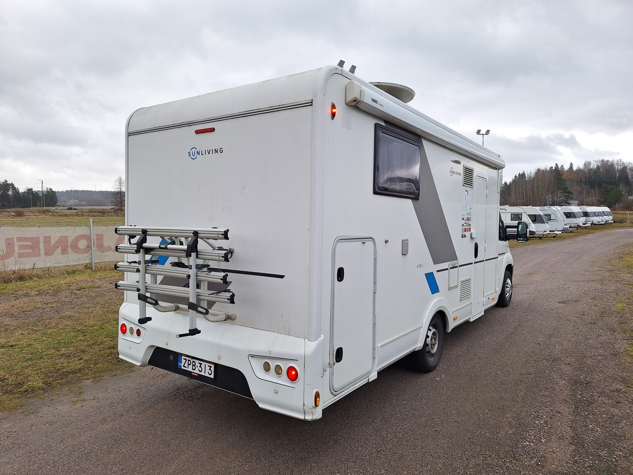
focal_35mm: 23
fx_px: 421
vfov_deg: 58.9
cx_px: 316
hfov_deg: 73.9
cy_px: 238
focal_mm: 5.54
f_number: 1.8
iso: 40
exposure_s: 1/109
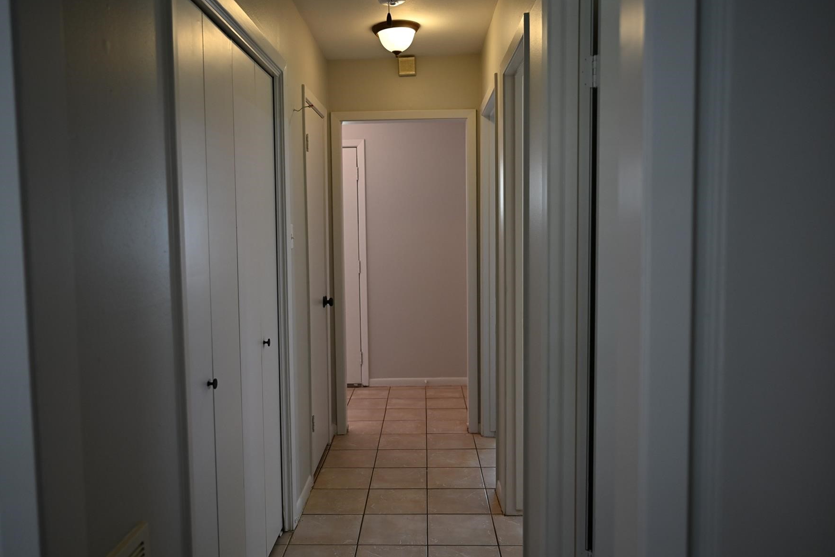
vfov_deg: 45.5
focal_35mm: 29
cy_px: 274
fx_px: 663
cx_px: 387
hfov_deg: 64.3
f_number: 2.8
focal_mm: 24.5
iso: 500
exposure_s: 1/125
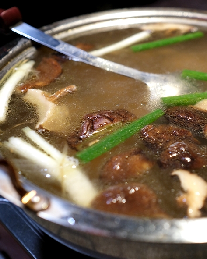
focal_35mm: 50
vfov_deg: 37.3
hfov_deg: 29.6
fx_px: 383
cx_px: 165
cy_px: 128
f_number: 2.8
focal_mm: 23
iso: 1000
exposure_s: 1/80
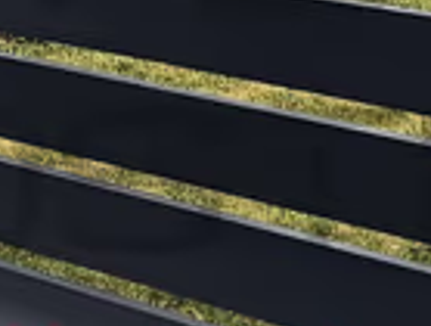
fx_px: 2110
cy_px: -78
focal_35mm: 169
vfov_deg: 8.7
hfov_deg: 11.7
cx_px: 214
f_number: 1.8
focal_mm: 5.4
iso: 50
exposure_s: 1/359
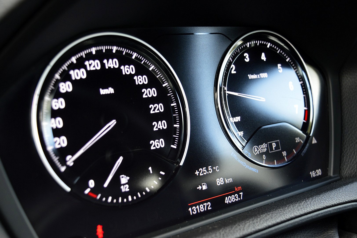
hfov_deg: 41.1
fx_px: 476
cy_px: 119
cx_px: 178
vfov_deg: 28.0
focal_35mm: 48
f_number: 5
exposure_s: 1/60
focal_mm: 32
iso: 800
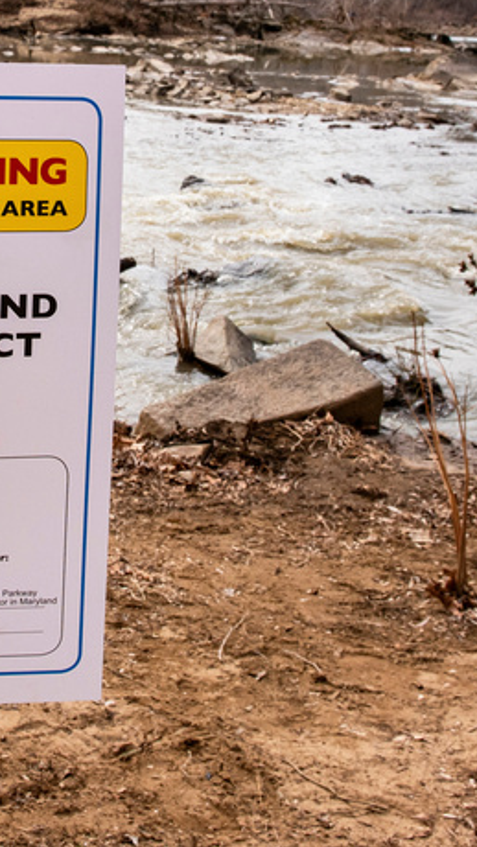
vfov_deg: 36.4
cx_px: -28
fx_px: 1258
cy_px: 219
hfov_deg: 20.6
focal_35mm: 56
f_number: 13
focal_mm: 24
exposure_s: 1/400
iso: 500
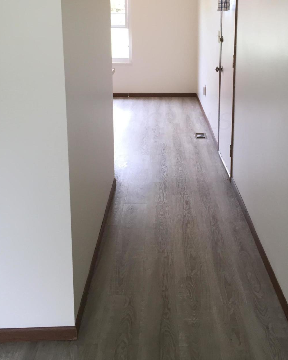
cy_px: 120
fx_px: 480
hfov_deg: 33.2
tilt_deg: -14.6
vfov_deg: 40.7
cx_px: 188
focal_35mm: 45
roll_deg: -0.3
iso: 32
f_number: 2.2
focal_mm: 4.15
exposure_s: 1/30
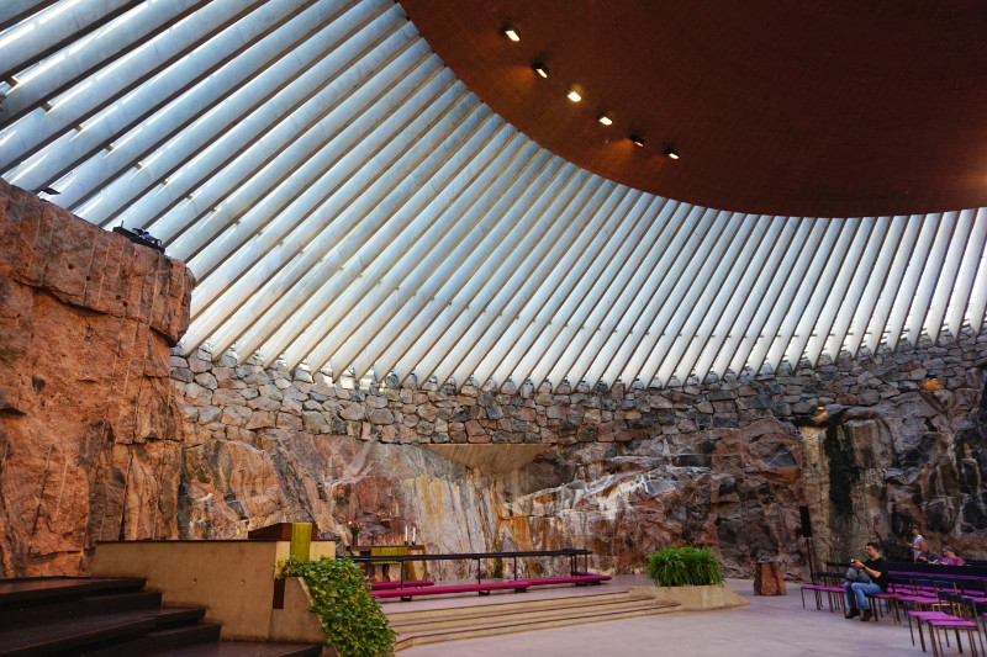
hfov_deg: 73.8
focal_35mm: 24
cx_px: 494
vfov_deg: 53.1
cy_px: 328
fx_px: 658
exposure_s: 1/60
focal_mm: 16
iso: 320
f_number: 4
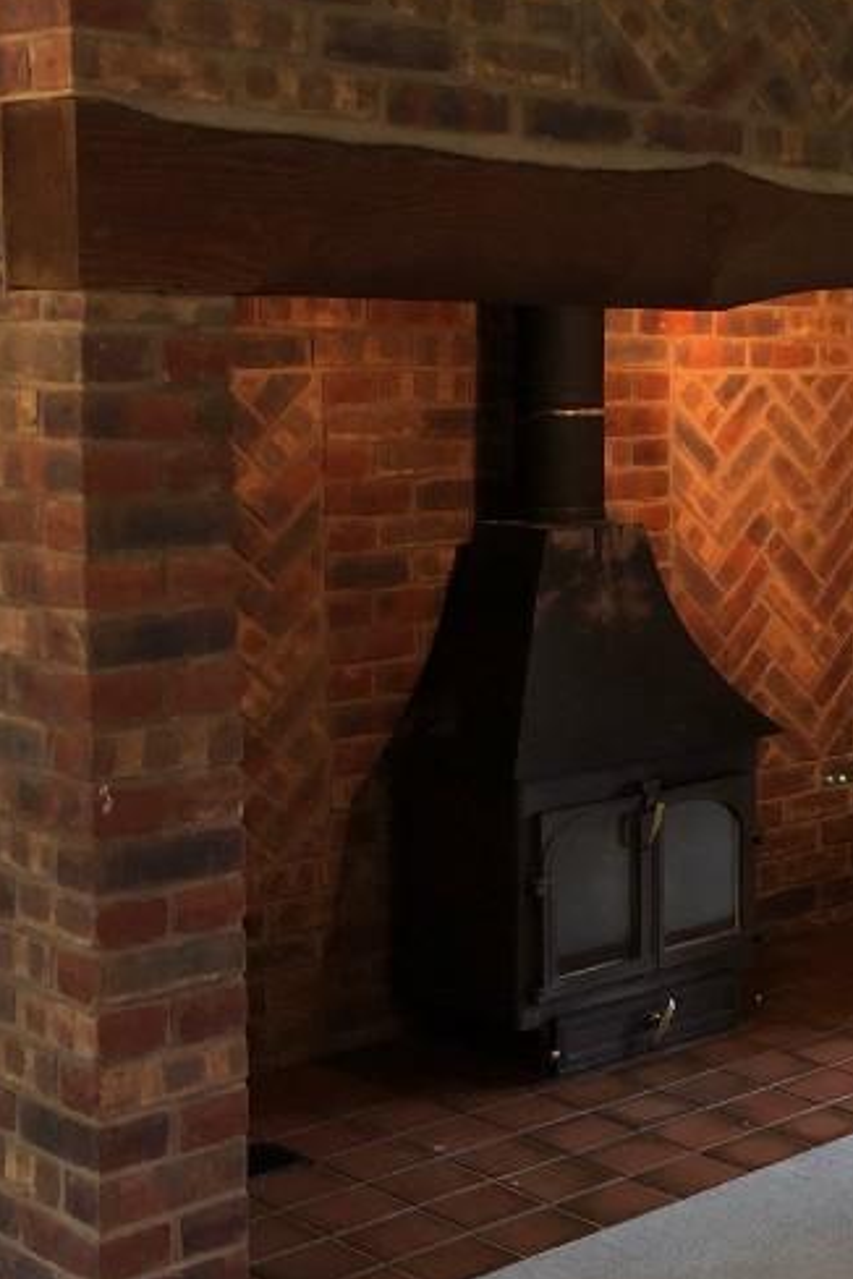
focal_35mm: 61
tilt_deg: -4.2
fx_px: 2168
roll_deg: +0.1
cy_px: 549
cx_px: 1146
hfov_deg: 20.2
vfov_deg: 32.8
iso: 80
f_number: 1.8
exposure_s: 1/17
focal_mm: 3.99
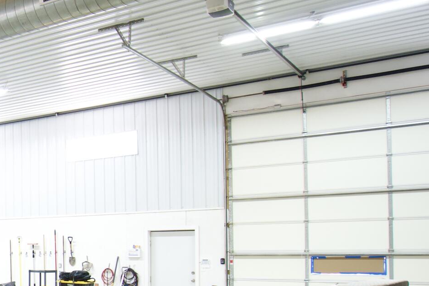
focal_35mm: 51
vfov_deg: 25.8
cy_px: 249
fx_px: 608
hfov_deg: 29.5
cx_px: -157
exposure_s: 1/30
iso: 1000
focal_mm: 16
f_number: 4
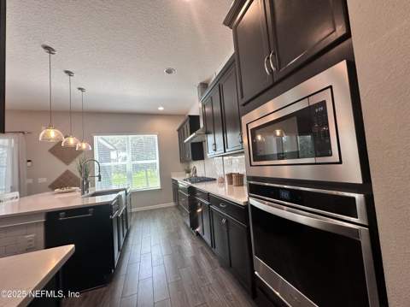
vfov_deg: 85.6
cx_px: 205
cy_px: 154
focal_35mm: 14
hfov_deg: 102.1
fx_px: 166
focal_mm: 2.22
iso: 200
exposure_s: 1/120
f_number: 2.2
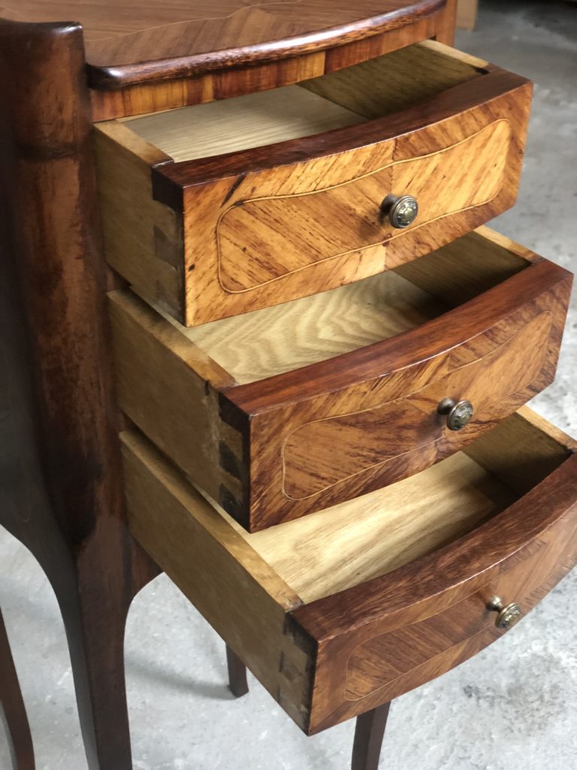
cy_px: 385
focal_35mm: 52
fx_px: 1156
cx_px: 288
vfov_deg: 36.8
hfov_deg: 28.0
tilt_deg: -34.8
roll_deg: -2.4
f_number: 2.4
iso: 160
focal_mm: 6
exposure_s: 1/14
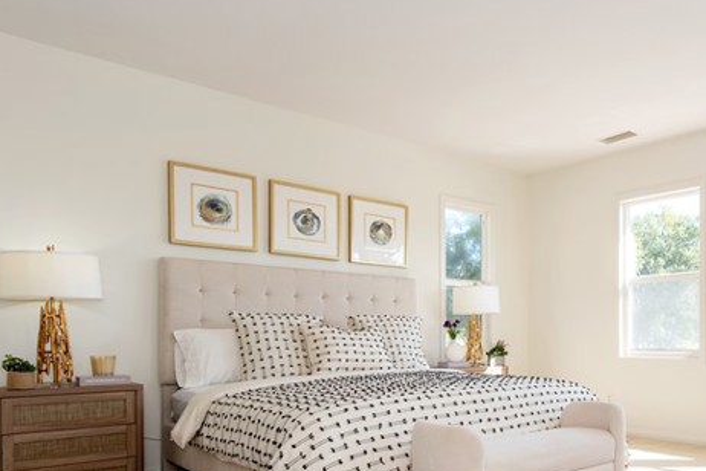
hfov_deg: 55.6
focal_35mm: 31
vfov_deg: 41.1
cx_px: 575
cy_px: 352
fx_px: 608
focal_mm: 14
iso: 110
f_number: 5.6
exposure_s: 1/125
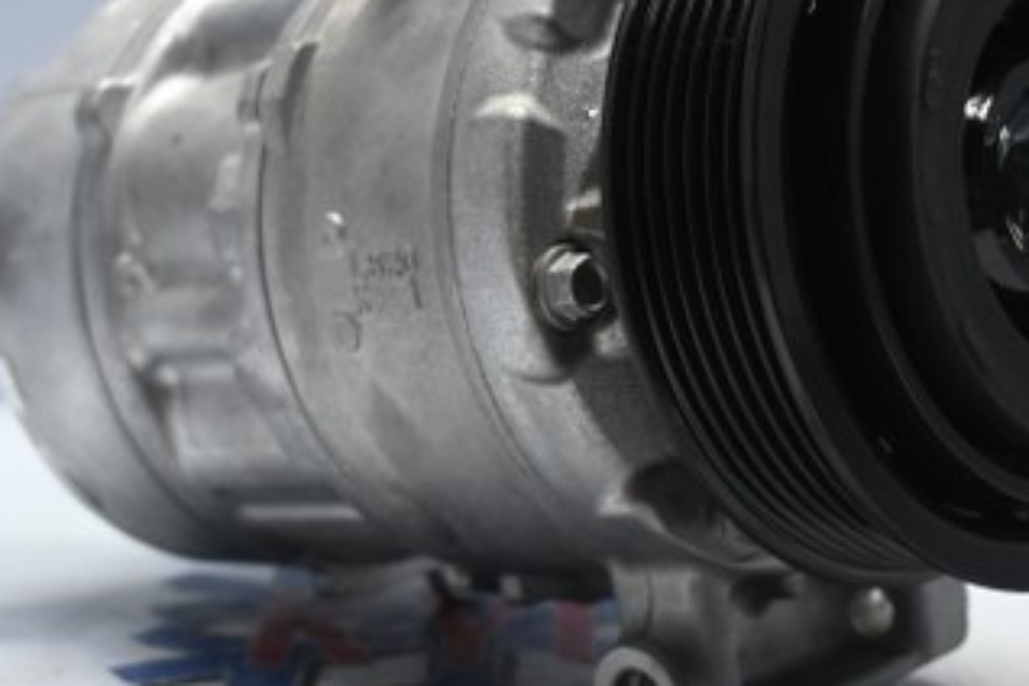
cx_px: 579
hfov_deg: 23.5
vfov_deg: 15.8
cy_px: 197
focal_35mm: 86
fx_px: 2470
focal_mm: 30.5
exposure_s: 1/50
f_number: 4.8
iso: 800
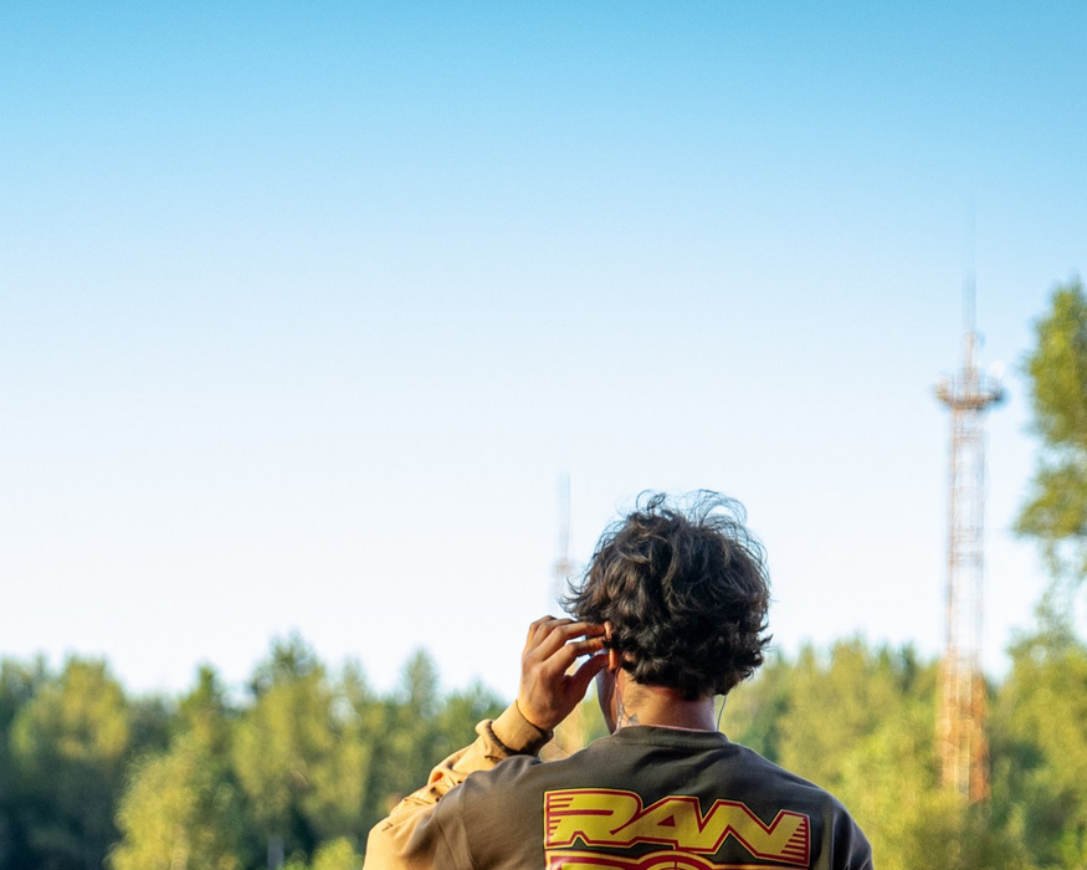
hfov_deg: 11.9
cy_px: 1037
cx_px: 180
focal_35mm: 162
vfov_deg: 9.4
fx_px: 5212
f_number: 2.8
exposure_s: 1/640
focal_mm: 59
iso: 400
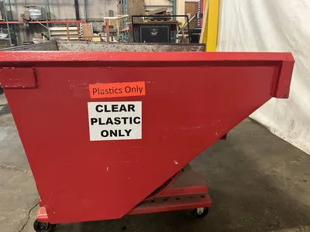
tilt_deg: -17.8
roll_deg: +0.8
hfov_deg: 61.7
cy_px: 116
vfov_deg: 48.2
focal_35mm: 29
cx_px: 155
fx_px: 260
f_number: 1.8
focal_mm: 3
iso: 320
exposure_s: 1/32
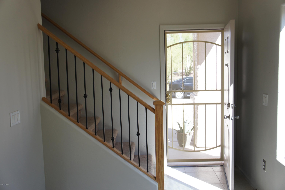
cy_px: 95
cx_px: 142
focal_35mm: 36
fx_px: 285
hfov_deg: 53.2
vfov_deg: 36.8
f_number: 4.5
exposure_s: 1/200
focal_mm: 24
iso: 200
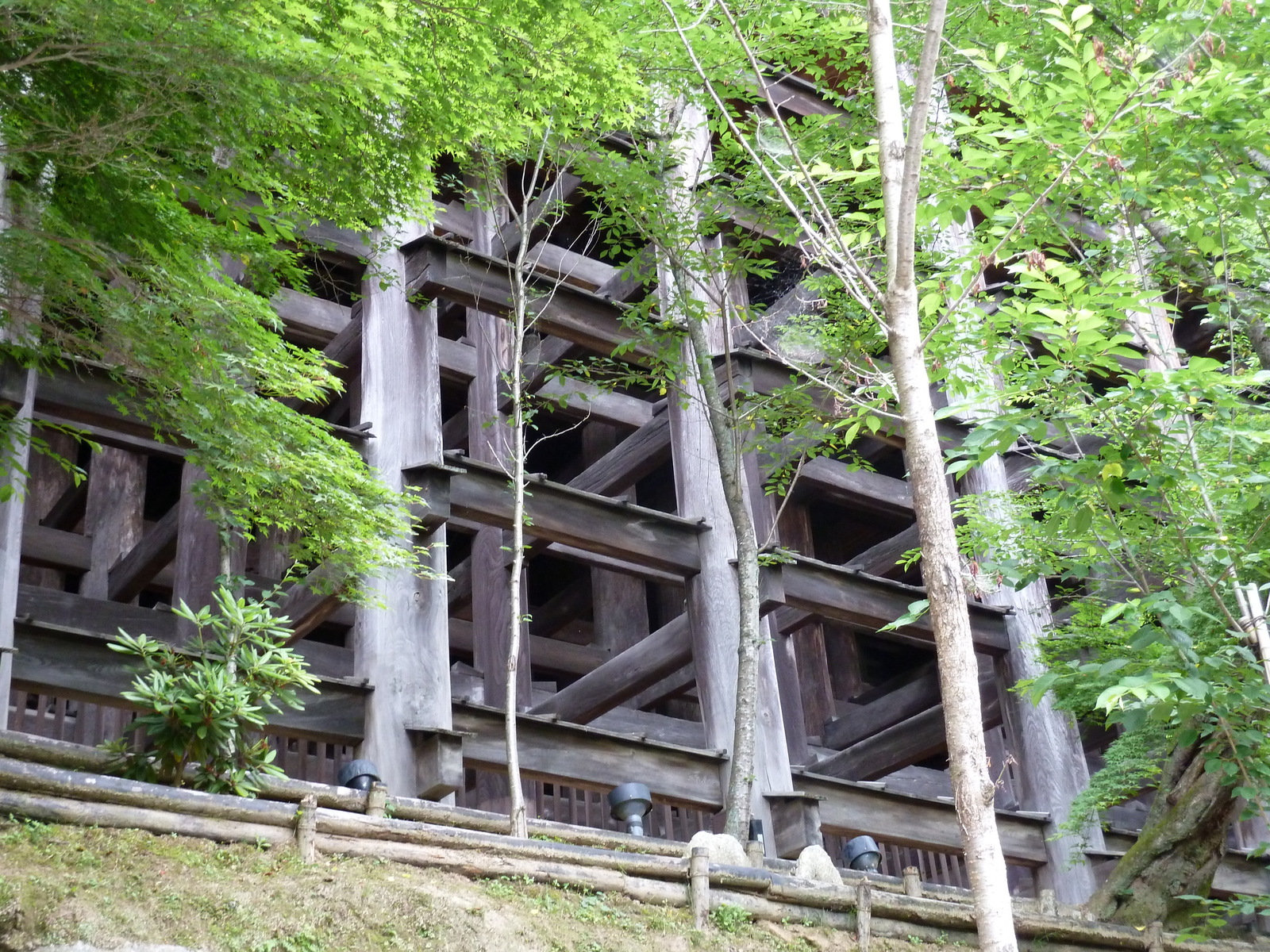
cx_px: 635
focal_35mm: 48
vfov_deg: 30.3
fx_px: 1761
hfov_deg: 39.7
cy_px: 476
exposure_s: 1/30
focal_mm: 7.9
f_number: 3.8
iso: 250
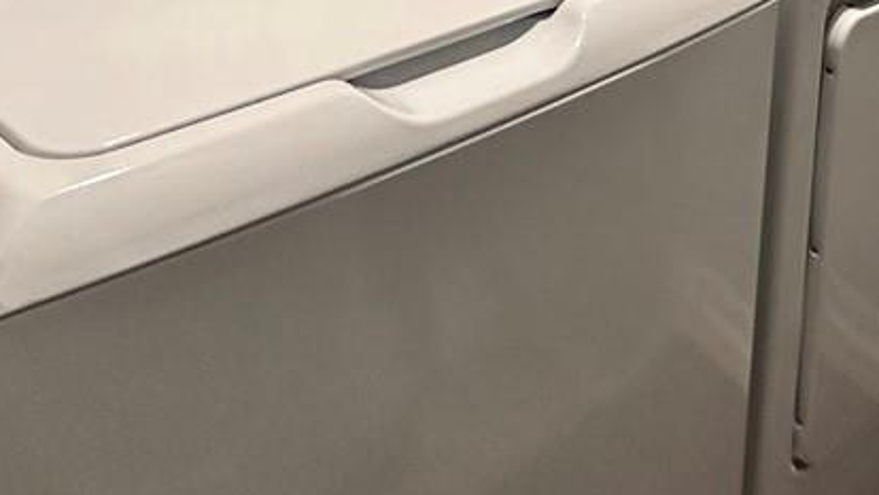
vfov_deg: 17.2
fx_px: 1375
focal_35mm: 59
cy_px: -361
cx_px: 673
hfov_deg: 34.6
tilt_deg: -7.1
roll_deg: -3.5
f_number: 2.2
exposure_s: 1/60
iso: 250
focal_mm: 2.22
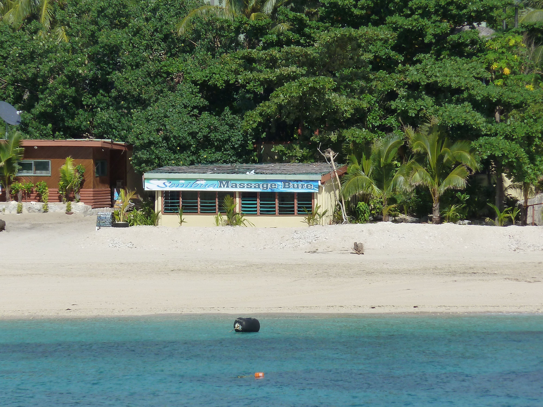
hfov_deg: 5.0
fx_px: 6259
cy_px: 204
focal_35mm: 399
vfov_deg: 3.7
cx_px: 272
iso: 125
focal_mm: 49.2
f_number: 5.6
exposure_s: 1/800
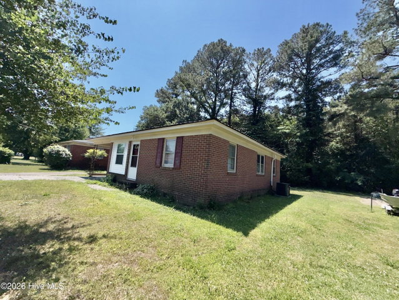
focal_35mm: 14
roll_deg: -4.7
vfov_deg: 85.7
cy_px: 150
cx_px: 200
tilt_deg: +6.3
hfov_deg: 102.0
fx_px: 161
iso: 16
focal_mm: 2.22
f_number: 2.2
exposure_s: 1/2410
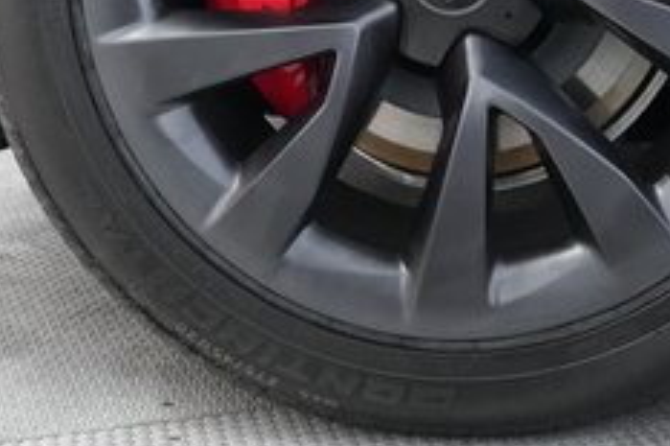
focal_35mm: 66
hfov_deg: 30.3
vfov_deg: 19.9
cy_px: -9
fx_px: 1227
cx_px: 446
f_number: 2.8
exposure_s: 1/160
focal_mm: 24
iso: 8000
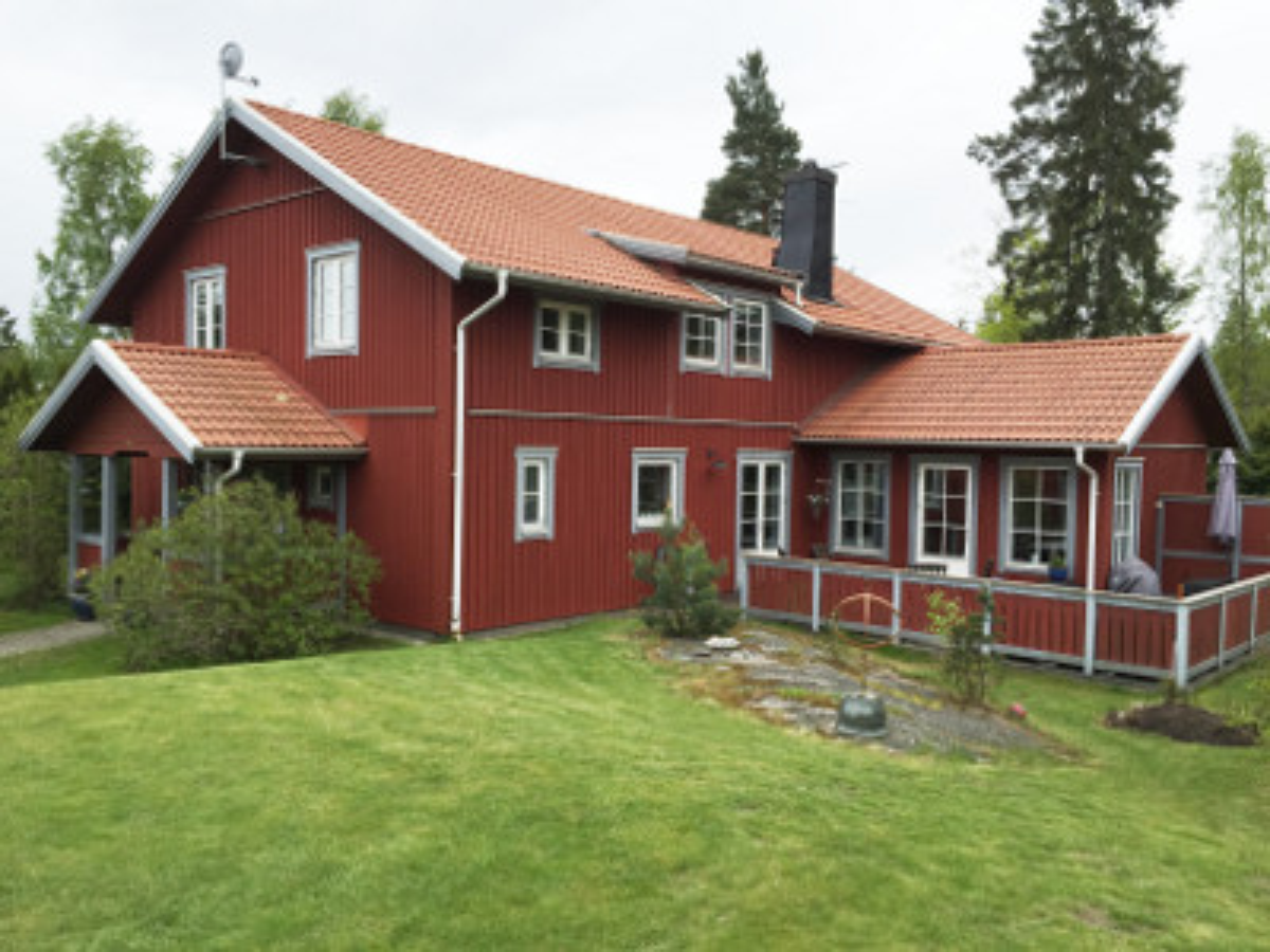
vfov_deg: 48.2
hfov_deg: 61.7
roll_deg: -1.3
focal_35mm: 29
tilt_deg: -1.5
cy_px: 476
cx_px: 635
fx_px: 1064
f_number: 2.2
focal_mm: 4.15
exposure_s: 1/989
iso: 32
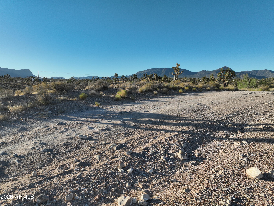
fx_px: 190
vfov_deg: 56.8
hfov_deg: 71.6
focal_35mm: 24
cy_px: 103
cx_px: 137
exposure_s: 1/1600
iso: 100
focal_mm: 12.29
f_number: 2.8
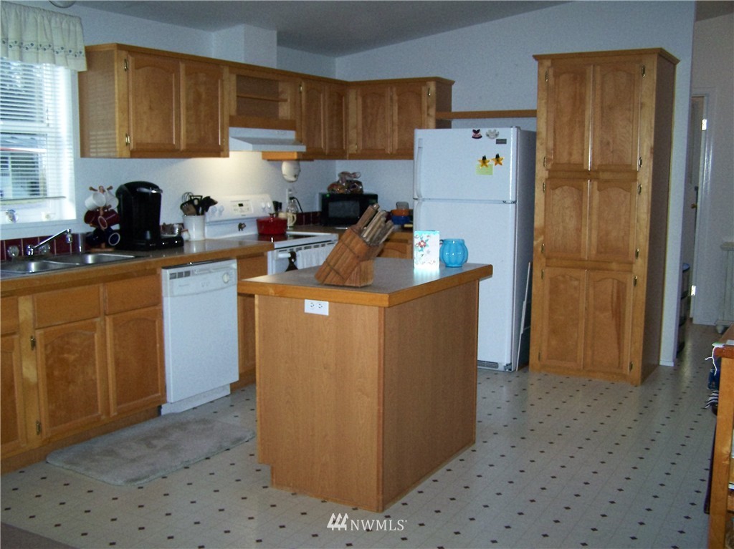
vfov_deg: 37.7
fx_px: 805
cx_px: 367
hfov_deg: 49.0
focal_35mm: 38
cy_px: 274
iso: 80
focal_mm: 6.3
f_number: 2.8
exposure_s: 1/60
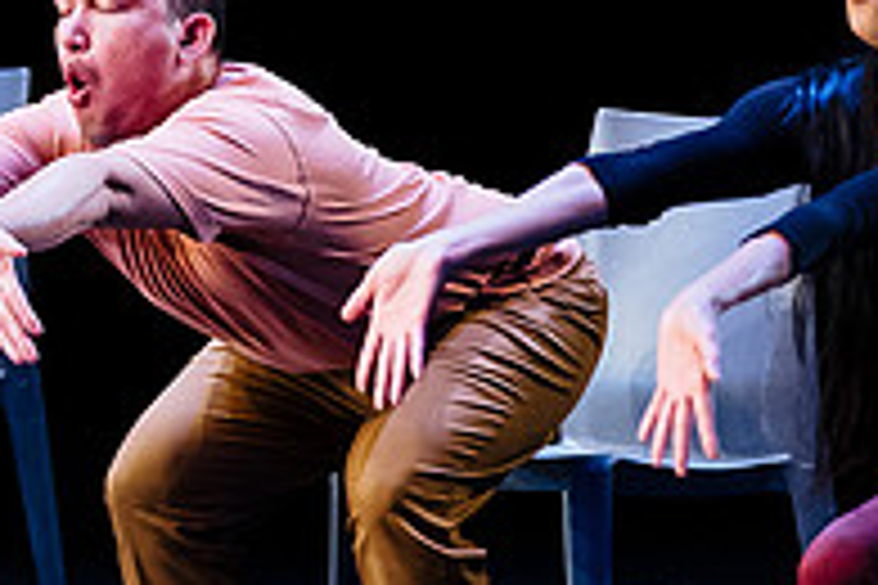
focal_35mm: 421
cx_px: 306
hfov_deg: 4.9
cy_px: 277
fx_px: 10267
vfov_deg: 3.3
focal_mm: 126
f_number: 2.8
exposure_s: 1/200
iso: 1600
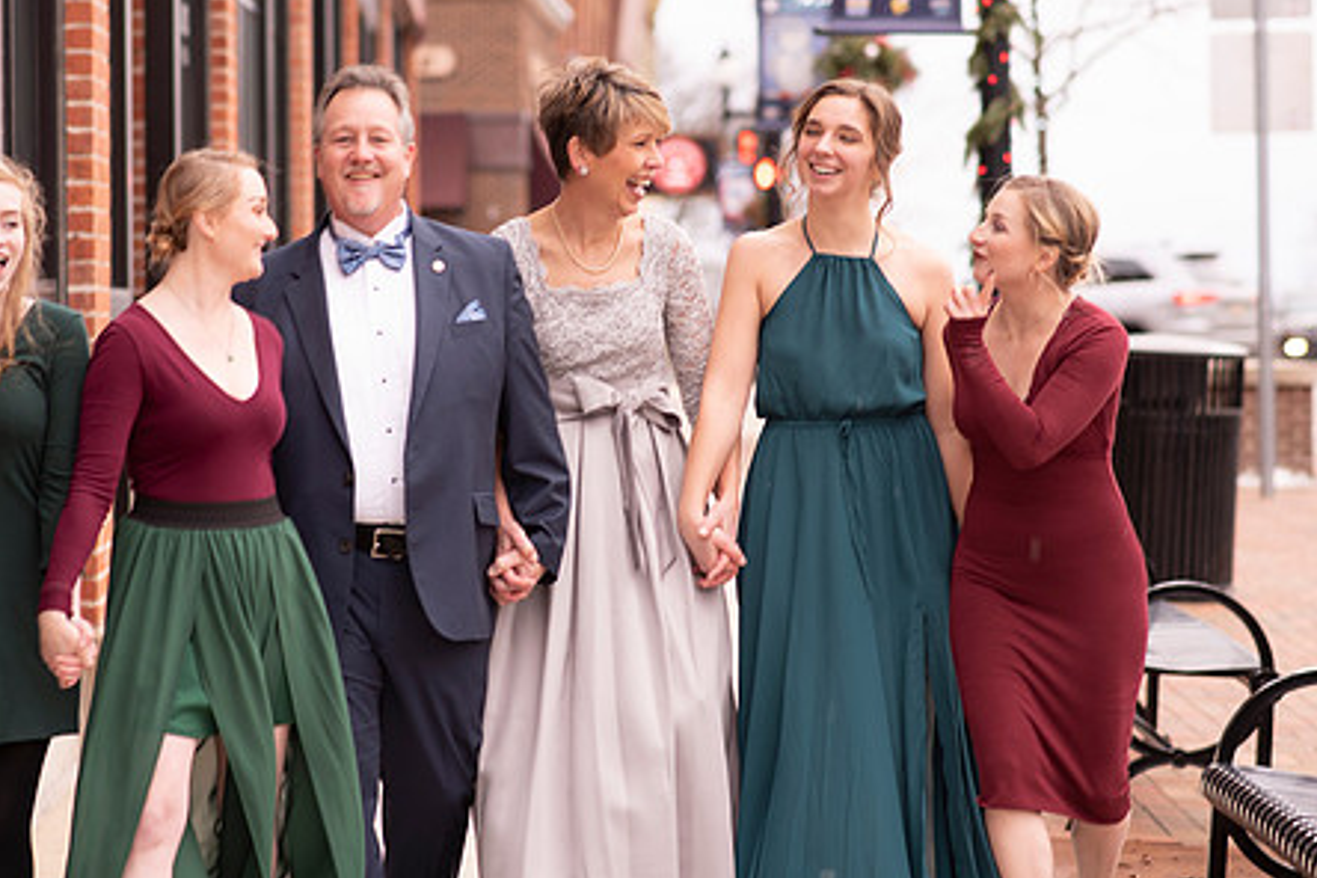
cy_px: 349
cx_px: 567
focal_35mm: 111
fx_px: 4060
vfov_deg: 12.3
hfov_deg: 18.4
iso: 100
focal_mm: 85
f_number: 2.5
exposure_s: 1/100
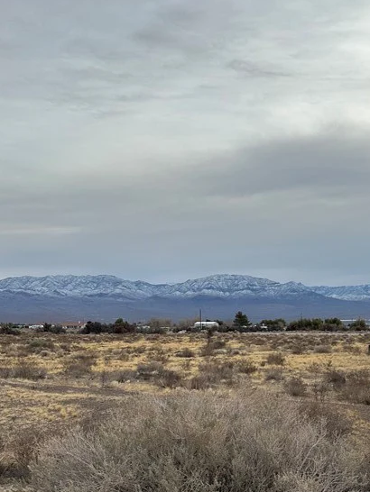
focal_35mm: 45
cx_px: 231
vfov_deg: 41.2
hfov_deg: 32.1
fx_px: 641
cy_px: 351
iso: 80
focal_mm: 6.86
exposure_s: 1/4762
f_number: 1.78
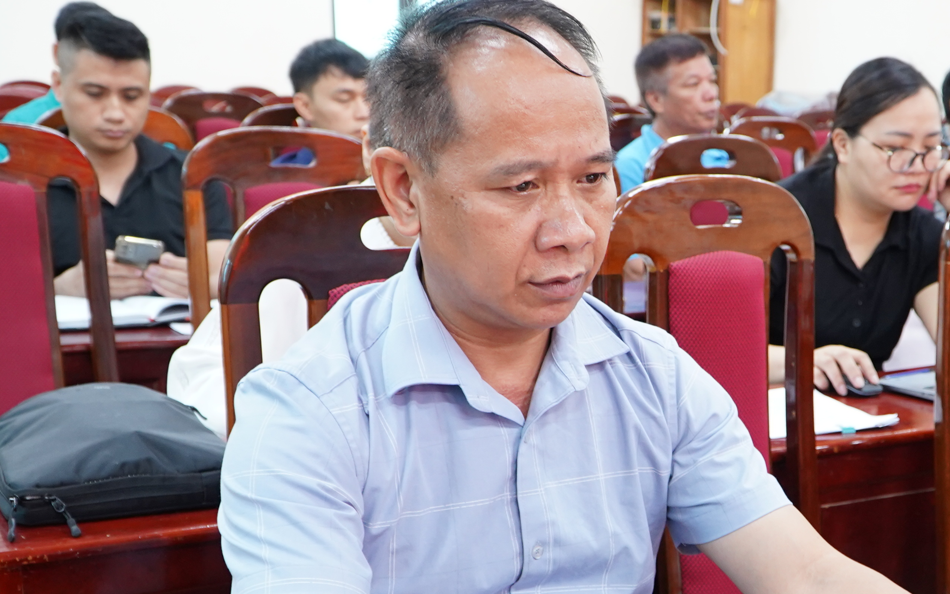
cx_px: 704
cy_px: 453
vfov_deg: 26.0
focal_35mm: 49
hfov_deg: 40.0
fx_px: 1269
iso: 1600
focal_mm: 21
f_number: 4
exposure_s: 1/40
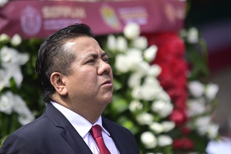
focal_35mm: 255
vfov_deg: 5.4
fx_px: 1636
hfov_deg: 8.1
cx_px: 116
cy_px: 77
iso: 400
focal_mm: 170
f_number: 2.8
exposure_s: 1/4000
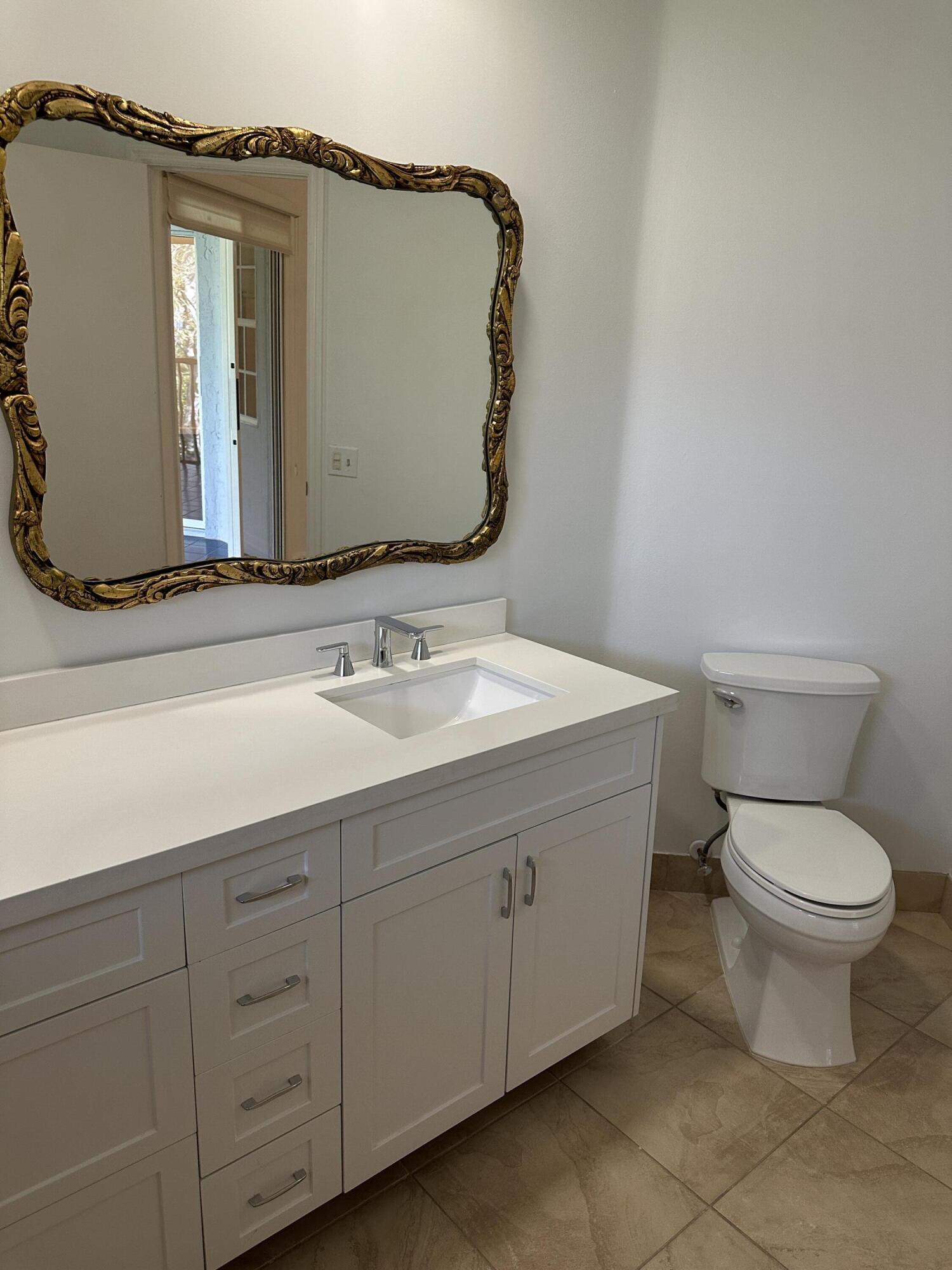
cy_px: 635
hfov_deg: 56.8
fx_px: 880
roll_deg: -2.5
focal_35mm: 24
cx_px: 476
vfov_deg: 71.6
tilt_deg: -14.5
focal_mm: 6.86
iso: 200
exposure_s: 1/120
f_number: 1.78
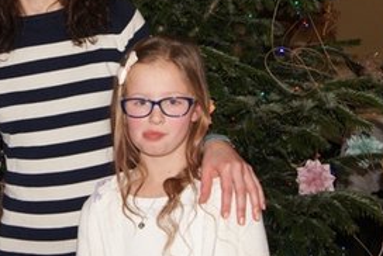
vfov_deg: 16.9
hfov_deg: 25.1
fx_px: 841
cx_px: 66
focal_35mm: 79
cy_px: -7
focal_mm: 22
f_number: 5.6
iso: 400
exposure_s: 1/60
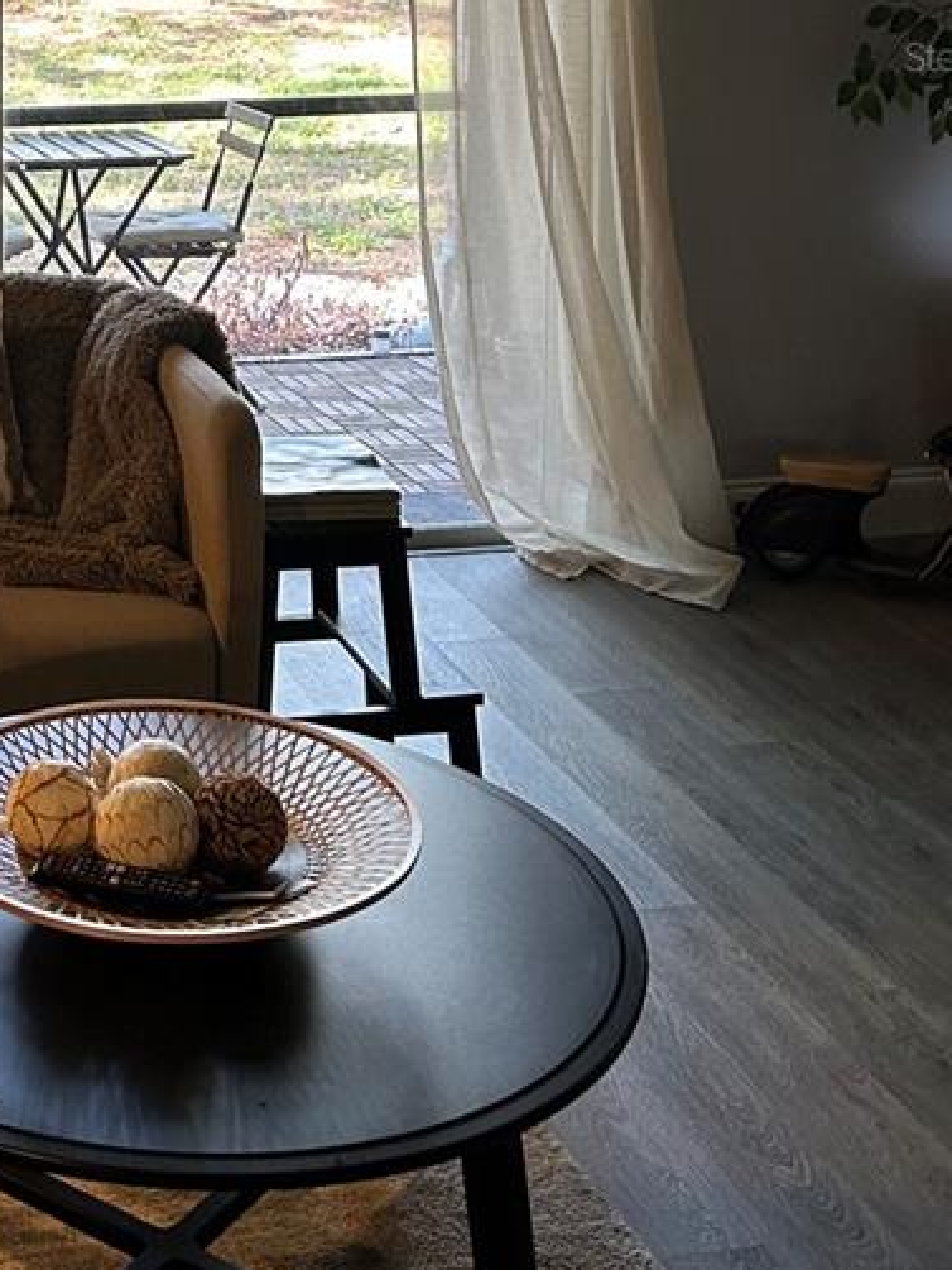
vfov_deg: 29.5
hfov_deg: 22.5
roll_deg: -0.1
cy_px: 56
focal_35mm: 62
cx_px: -53
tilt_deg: -7.5
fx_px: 2274
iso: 125
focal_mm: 5.7
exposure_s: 1/100
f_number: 1.5
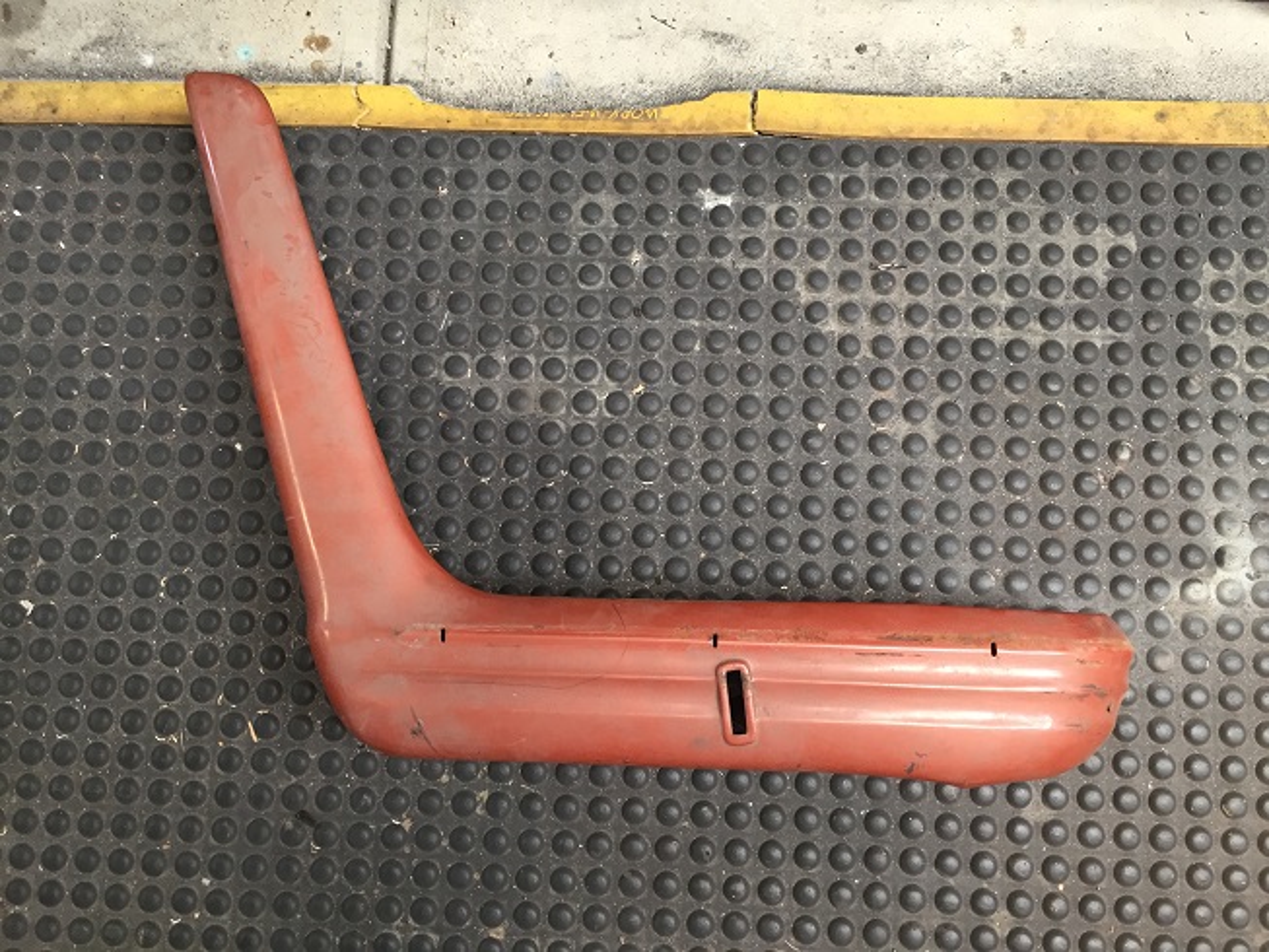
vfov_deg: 48.2
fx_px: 1063
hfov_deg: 61.7
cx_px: 634
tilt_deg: -82.1
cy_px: 476
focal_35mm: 29
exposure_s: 1/33
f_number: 2.2
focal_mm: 4.15
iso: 80
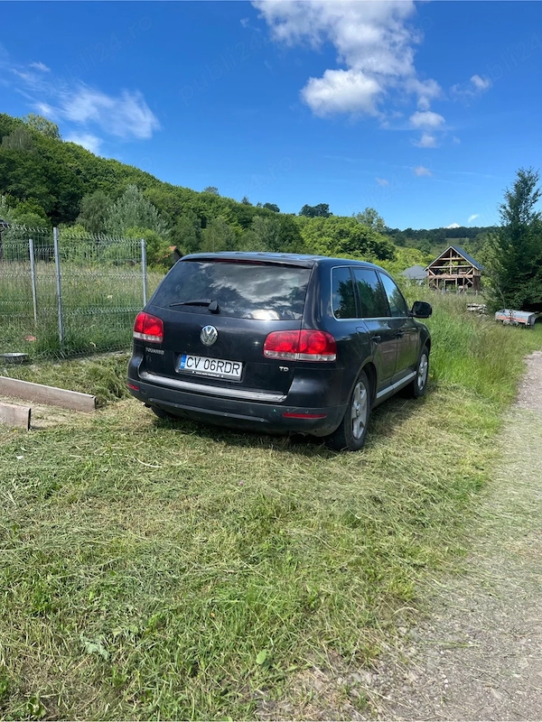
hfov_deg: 53.1
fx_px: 543
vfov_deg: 67.3
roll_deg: -0.2
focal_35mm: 26
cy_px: 361
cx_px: 271
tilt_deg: -6.6
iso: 50
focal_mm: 5.1
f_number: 1.6
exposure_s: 1/1890
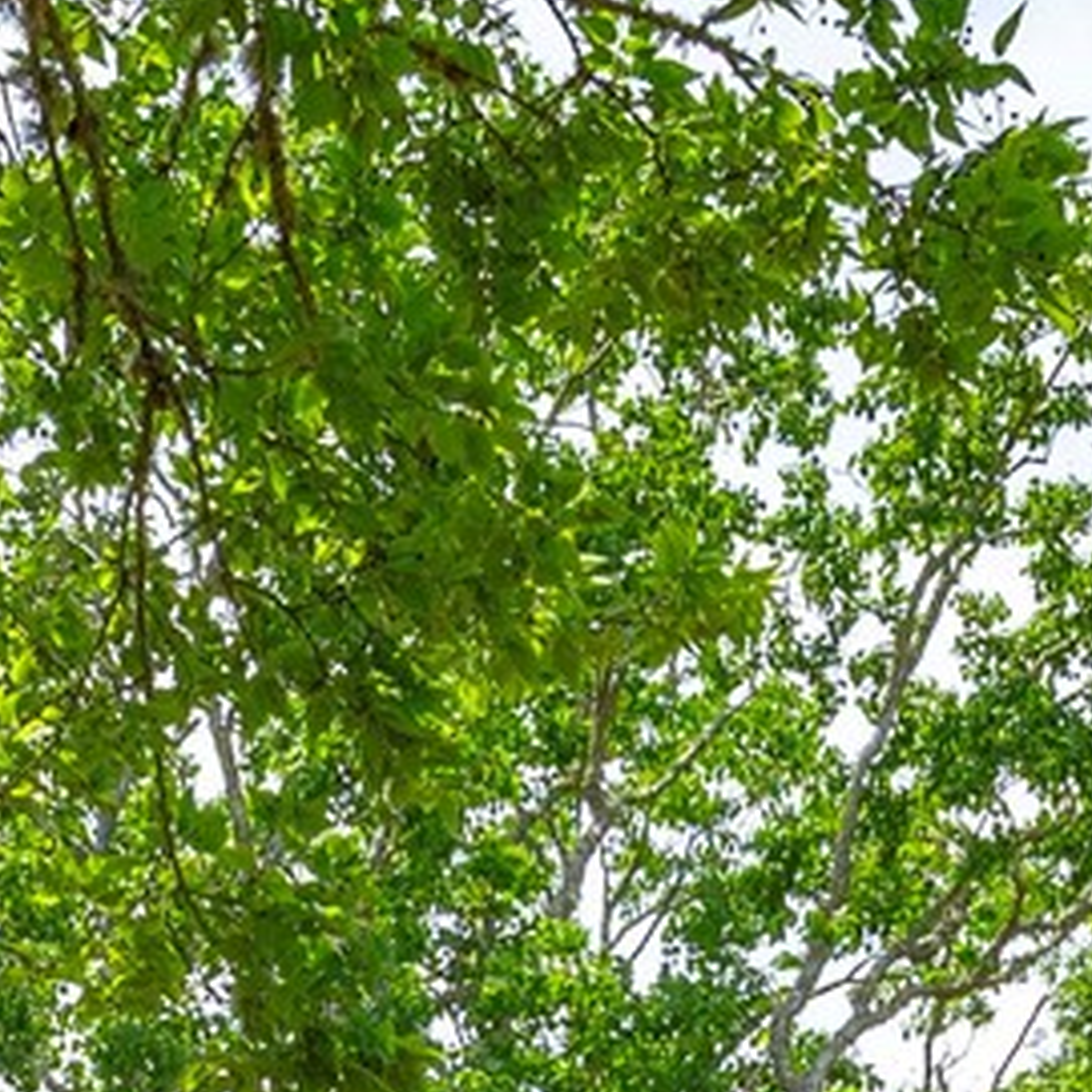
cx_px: 572
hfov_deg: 16.0
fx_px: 3890
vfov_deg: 13.1
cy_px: 2390
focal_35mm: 109
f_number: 11
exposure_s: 1/160
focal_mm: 16
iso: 125
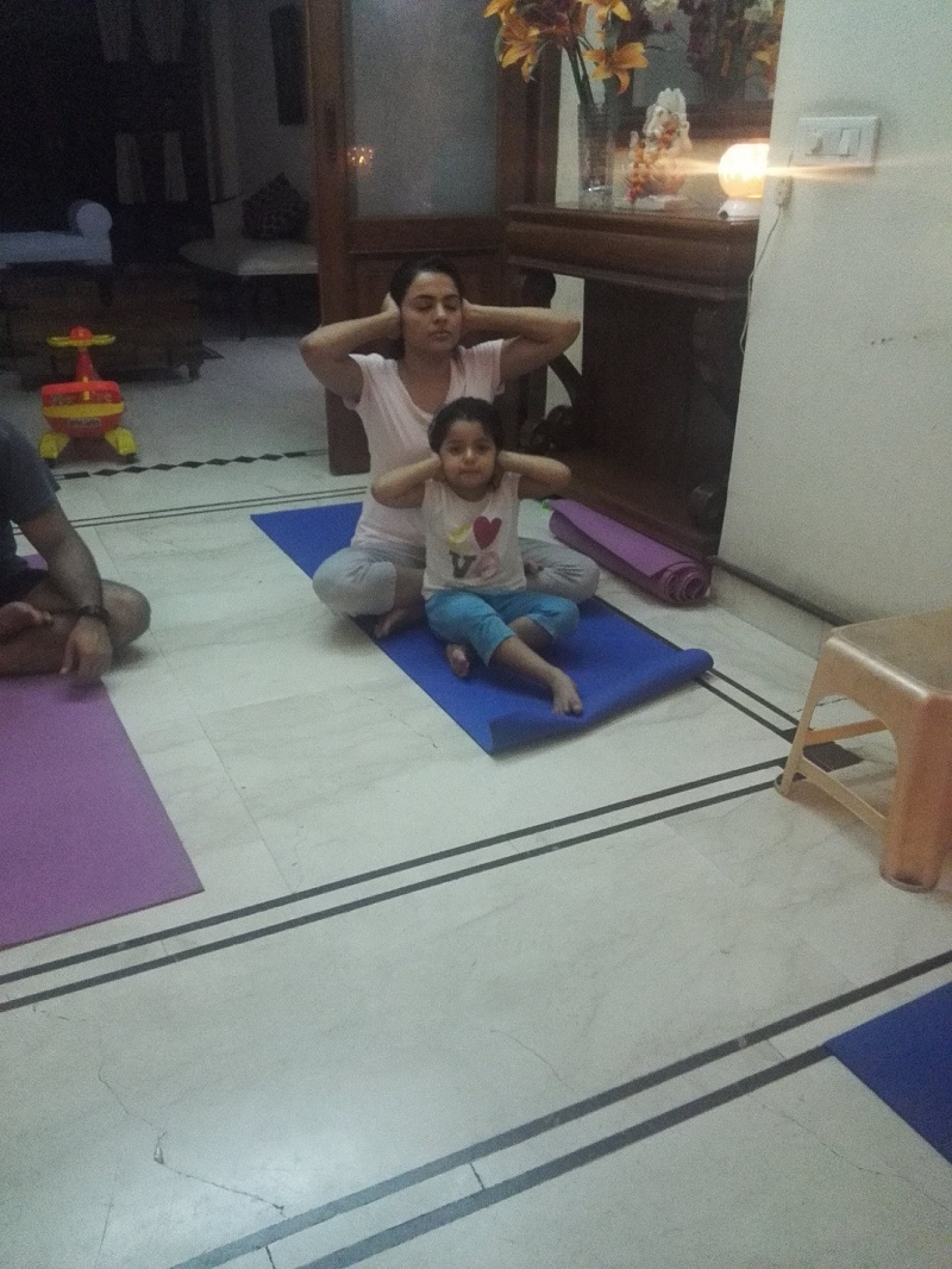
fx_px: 1063
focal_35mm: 29
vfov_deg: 61.6
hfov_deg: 48.2
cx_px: 476
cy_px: 634
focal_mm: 3.8
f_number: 2
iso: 800
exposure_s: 1/16.7
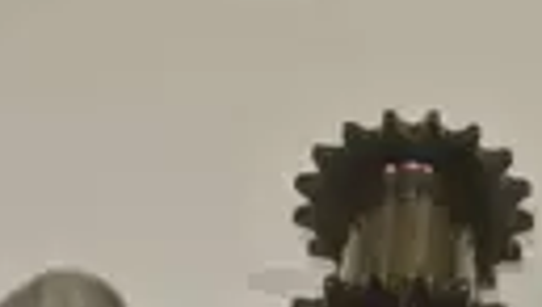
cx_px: 487
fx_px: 2202
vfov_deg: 7.6
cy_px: 660
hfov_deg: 13.9
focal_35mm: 153
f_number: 4
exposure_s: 1/60
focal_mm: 13.1
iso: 200
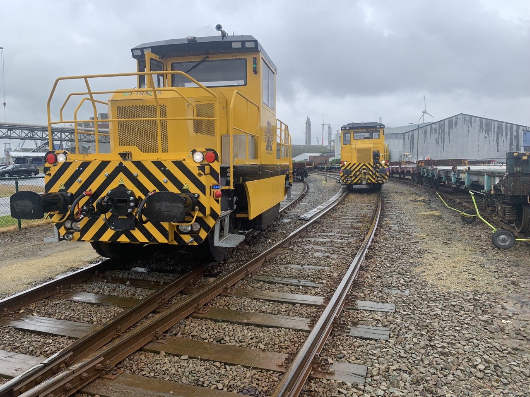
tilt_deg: -5.1
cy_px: 198
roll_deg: -1.4
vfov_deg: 53.1
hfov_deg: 67.3
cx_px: 265
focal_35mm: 26
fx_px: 398
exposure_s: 1/683
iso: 25
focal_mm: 4.25
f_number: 1.8
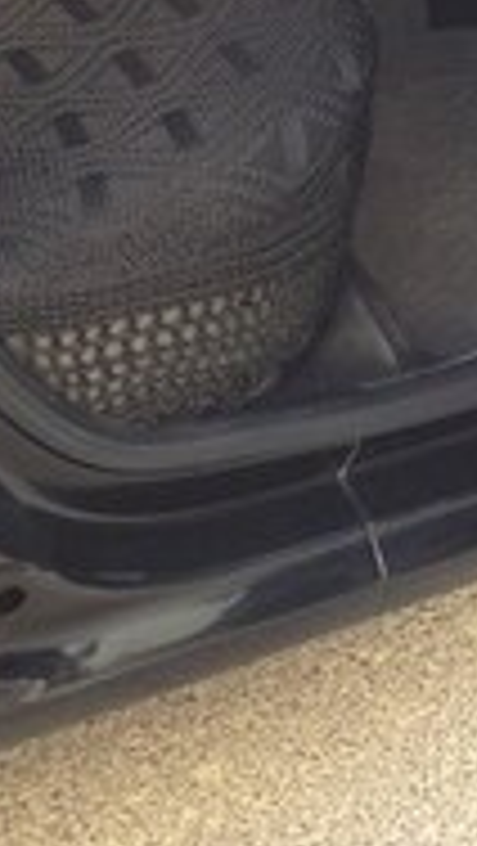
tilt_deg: -17.9
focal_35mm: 95
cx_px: 490
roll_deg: -11.0
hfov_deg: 12.6
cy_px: -162
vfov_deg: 21.0
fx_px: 2132
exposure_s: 1/120
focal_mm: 4.12
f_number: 2.4
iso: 80
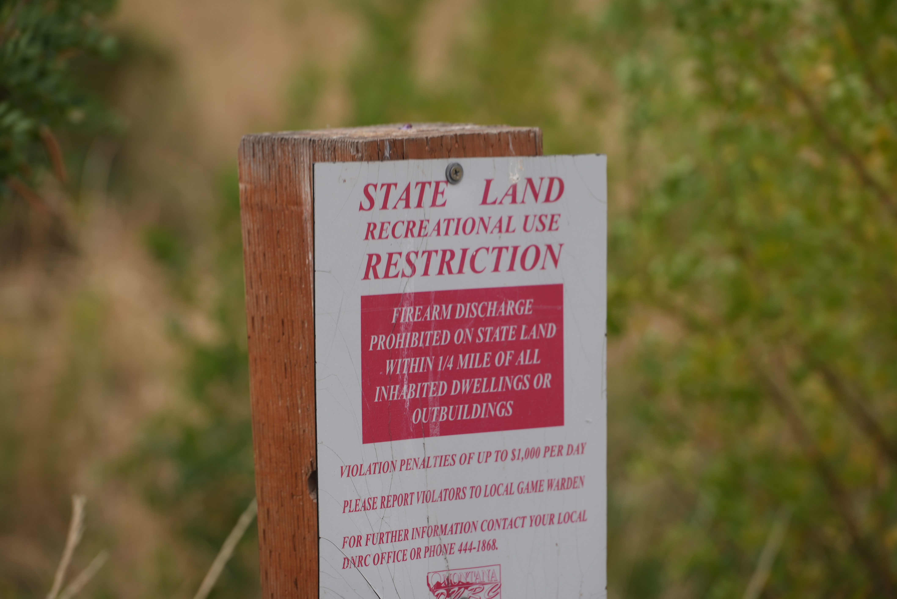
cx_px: 448
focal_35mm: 135
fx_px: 3365
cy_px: 300
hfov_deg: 15.2
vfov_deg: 10.2
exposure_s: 1/400
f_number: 4.5
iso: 80
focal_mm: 135
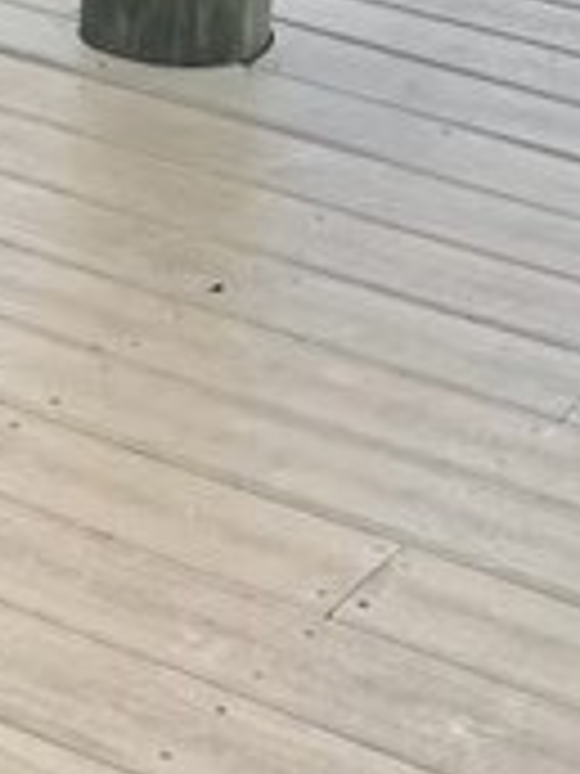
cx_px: -319
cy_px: -936
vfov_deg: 11.1
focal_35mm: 155
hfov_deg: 9.3
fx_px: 3463
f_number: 1.5
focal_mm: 5.7
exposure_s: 1/1361
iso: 50
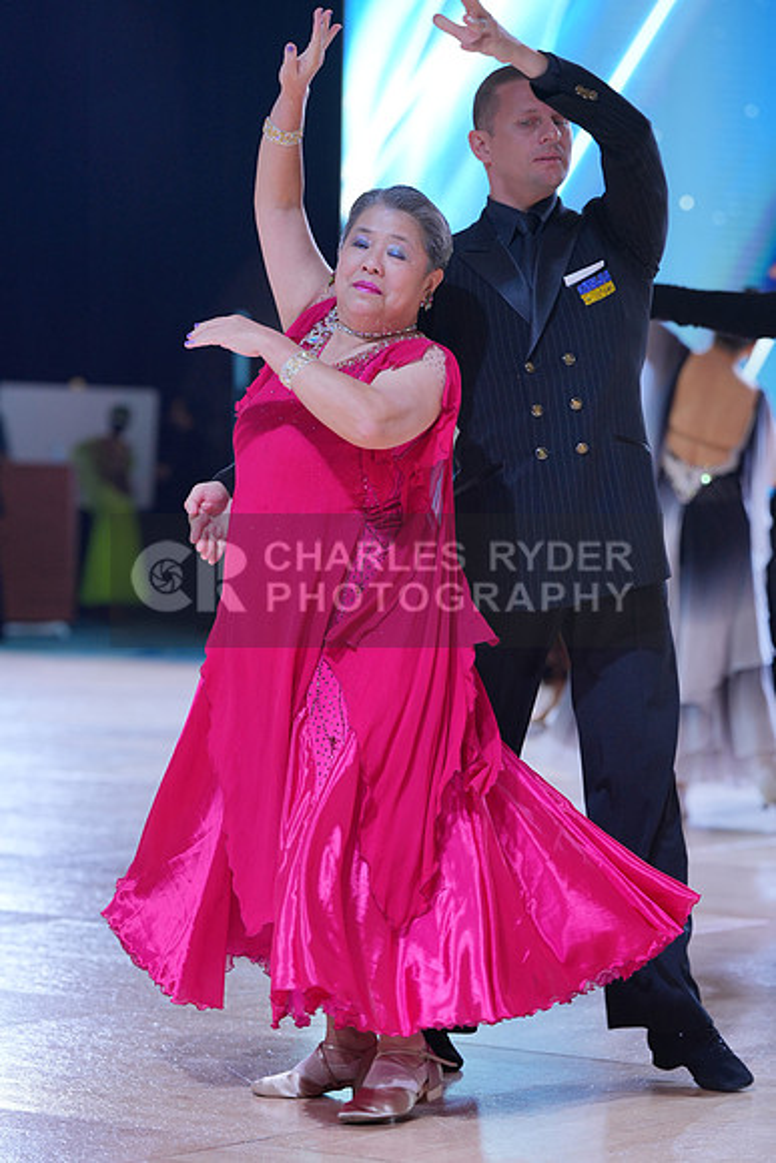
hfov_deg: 11.2
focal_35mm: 123
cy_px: 582
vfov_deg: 16.6
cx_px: 388
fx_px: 3974
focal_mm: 123
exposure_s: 1/400
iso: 1000
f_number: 4
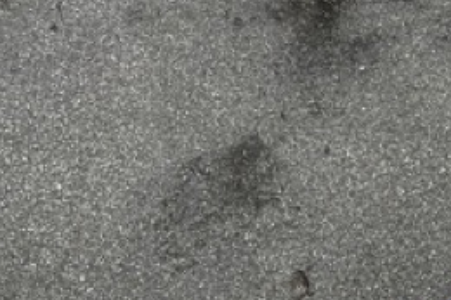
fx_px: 1540
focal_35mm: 123
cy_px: 851
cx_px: 805
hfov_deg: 14.7
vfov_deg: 9.2
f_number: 1.78
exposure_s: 1/496
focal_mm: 6.86
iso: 80
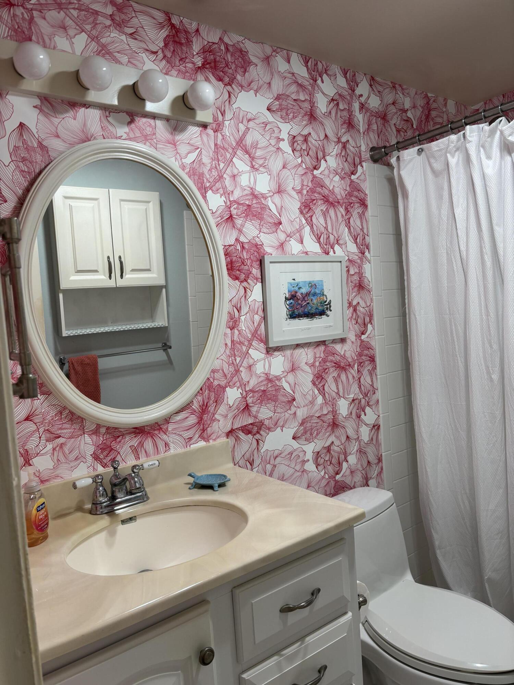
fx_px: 515
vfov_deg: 67.3
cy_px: 342
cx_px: 257
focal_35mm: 26
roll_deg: +3.5
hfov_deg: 53.1
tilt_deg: -4.2
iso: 80
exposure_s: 1/120
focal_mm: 5.96
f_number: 1.6
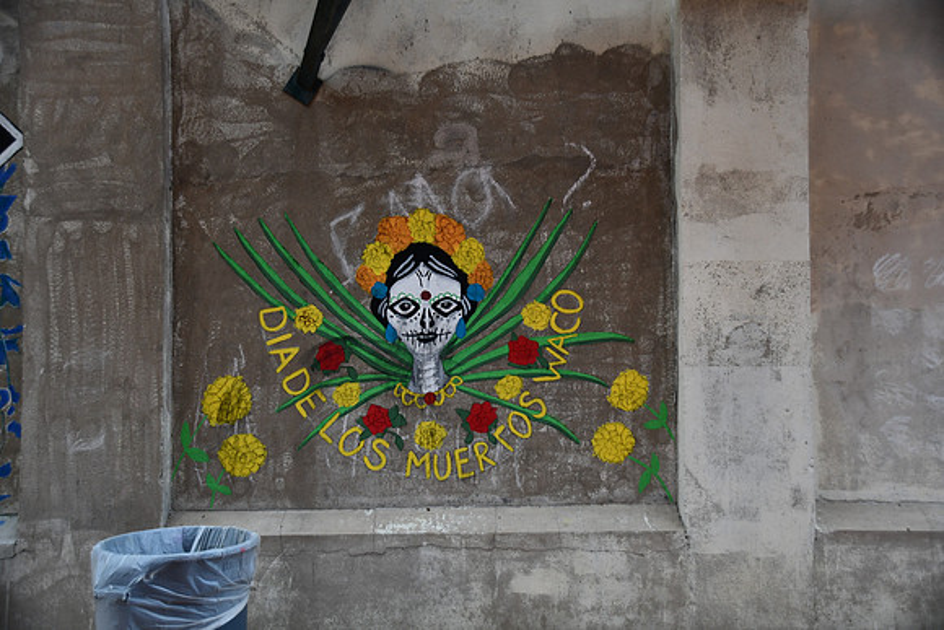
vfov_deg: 34.2
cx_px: 472
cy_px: 315
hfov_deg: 49.5
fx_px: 1023
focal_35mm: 39
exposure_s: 1/250
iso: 400
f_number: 4
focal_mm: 26
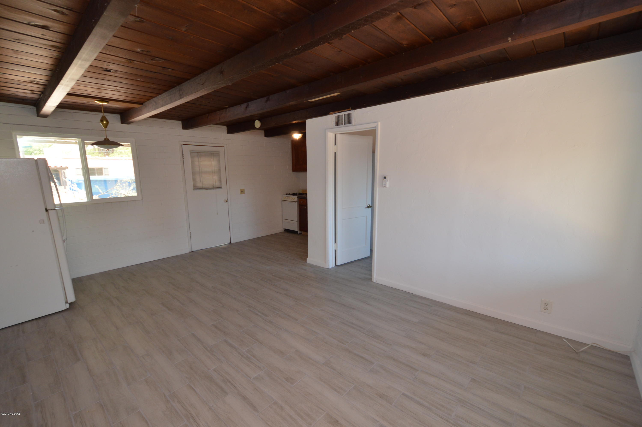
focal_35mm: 15
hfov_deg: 100.4
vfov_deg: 77.2
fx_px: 267
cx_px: 321
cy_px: 214
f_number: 4.5
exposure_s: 1/80
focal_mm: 10
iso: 400
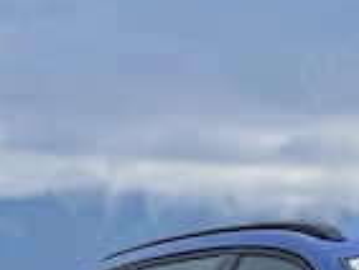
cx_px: 555
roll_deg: -1.3
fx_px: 3405
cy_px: 382
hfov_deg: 6.0
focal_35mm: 328
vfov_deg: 4.5
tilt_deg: +0.2
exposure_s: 1/134
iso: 25
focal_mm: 9
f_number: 2.8
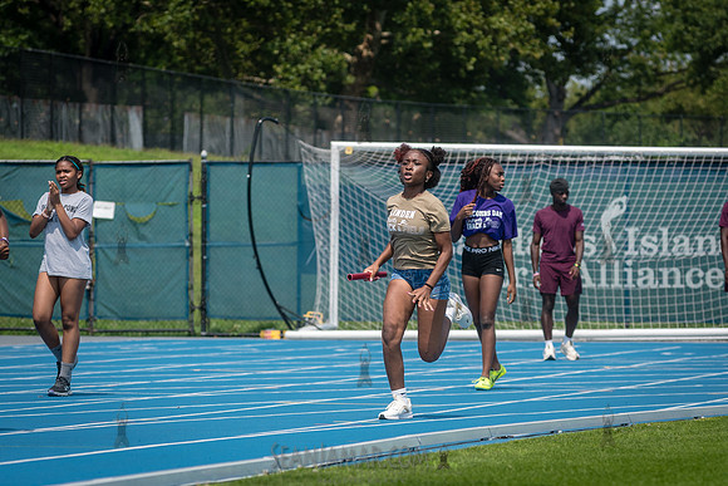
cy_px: 276
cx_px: 402
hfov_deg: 9.4
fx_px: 4415
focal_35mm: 218
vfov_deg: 6.3
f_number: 5
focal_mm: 155
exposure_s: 1/1250
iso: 160
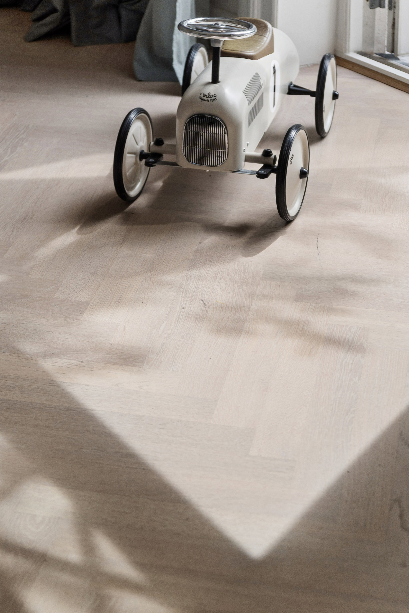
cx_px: 204
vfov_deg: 23.8
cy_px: 306
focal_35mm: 86
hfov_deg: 16.0
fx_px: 1457
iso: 250
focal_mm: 57
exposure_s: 1/800
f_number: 4
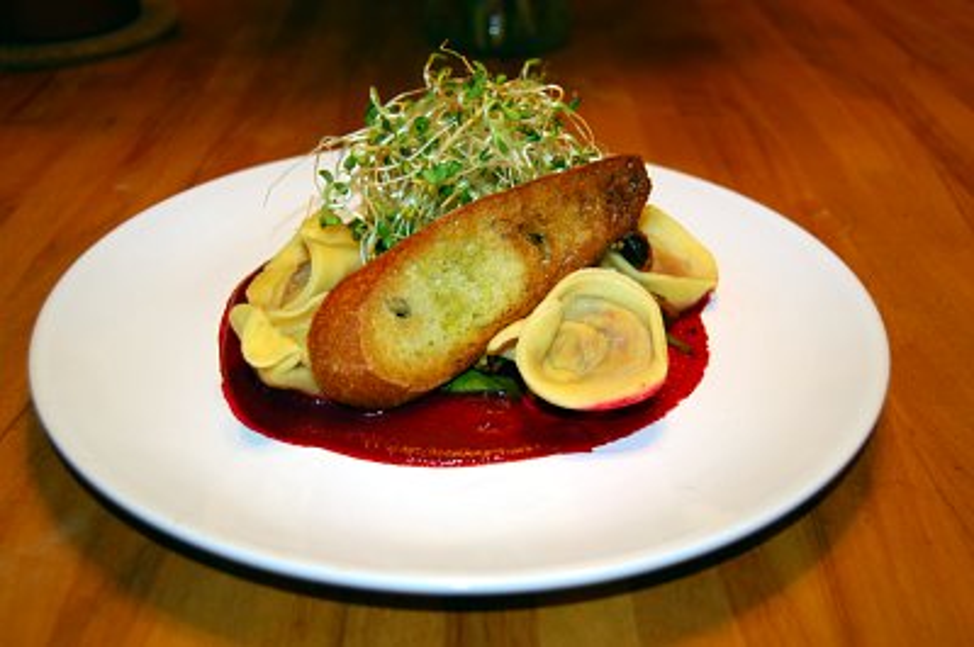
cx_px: 487
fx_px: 1054
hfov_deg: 49.6
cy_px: 324
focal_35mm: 39
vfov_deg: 34.2
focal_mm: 26
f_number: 4.2
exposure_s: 1/40
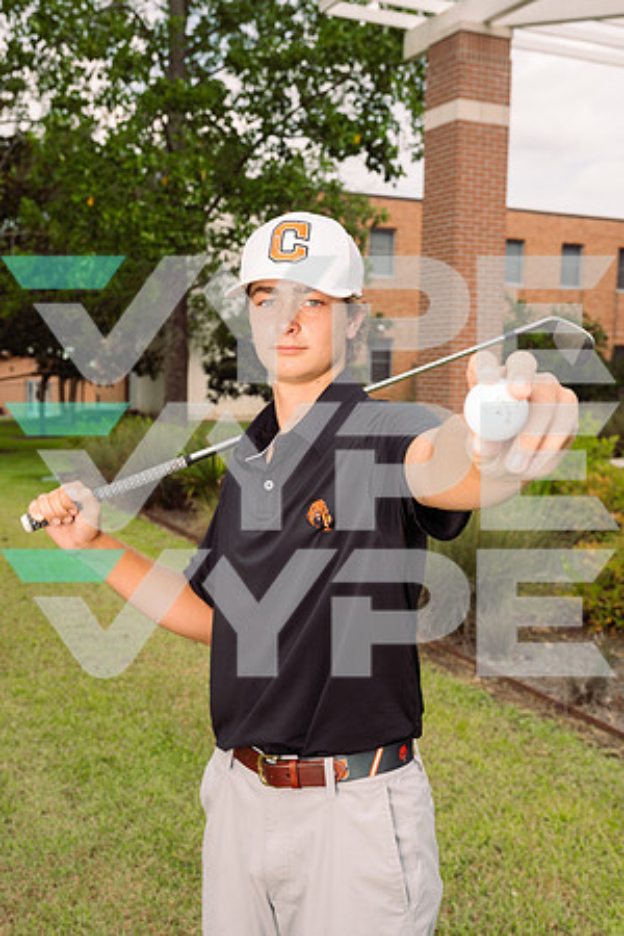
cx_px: 312
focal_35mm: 40
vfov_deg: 48.5
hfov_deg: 33.4
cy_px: 468
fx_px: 1040
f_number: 7.1
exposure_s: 1/250
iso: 100
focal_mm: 40
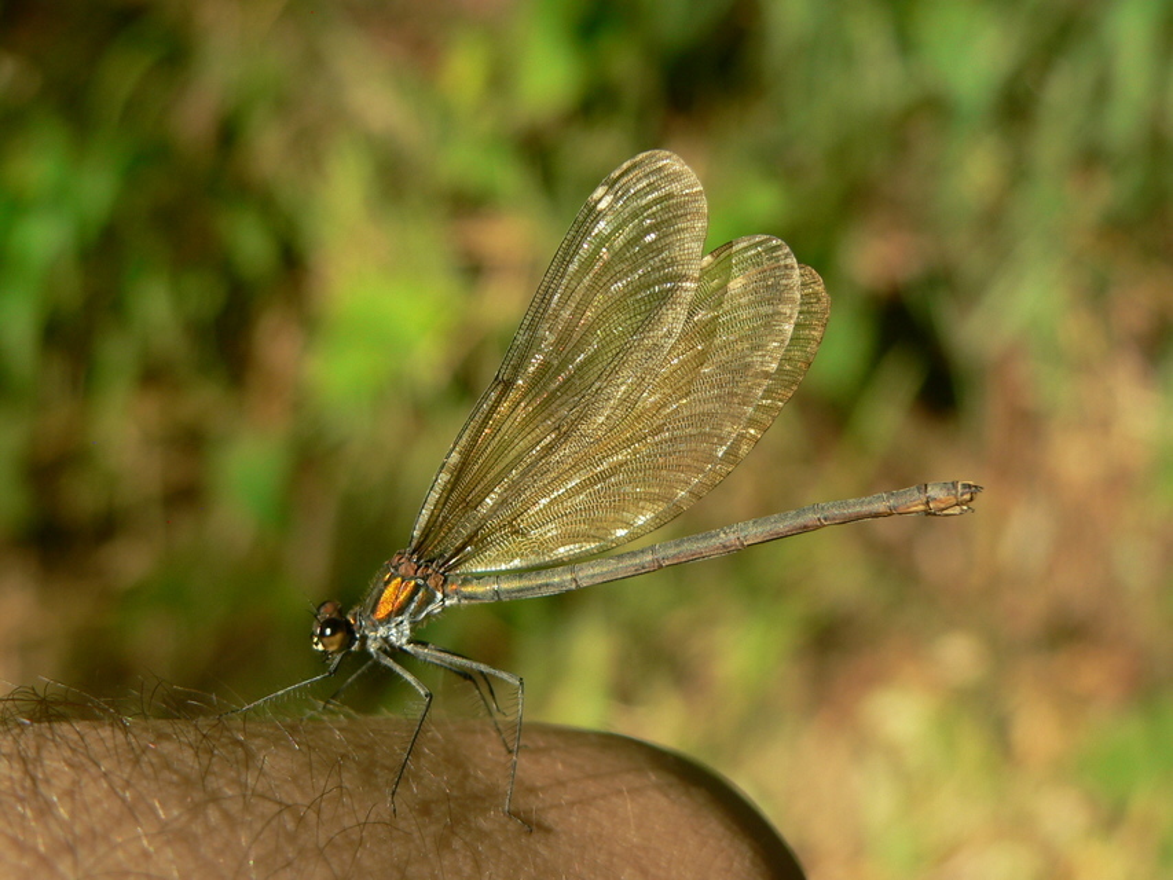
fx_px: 3084
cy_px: 440
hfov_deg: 21.5
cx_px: 586
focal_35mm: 91
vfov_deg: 16.2
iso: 80
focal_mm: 15.1
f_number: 4
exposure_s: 1/200
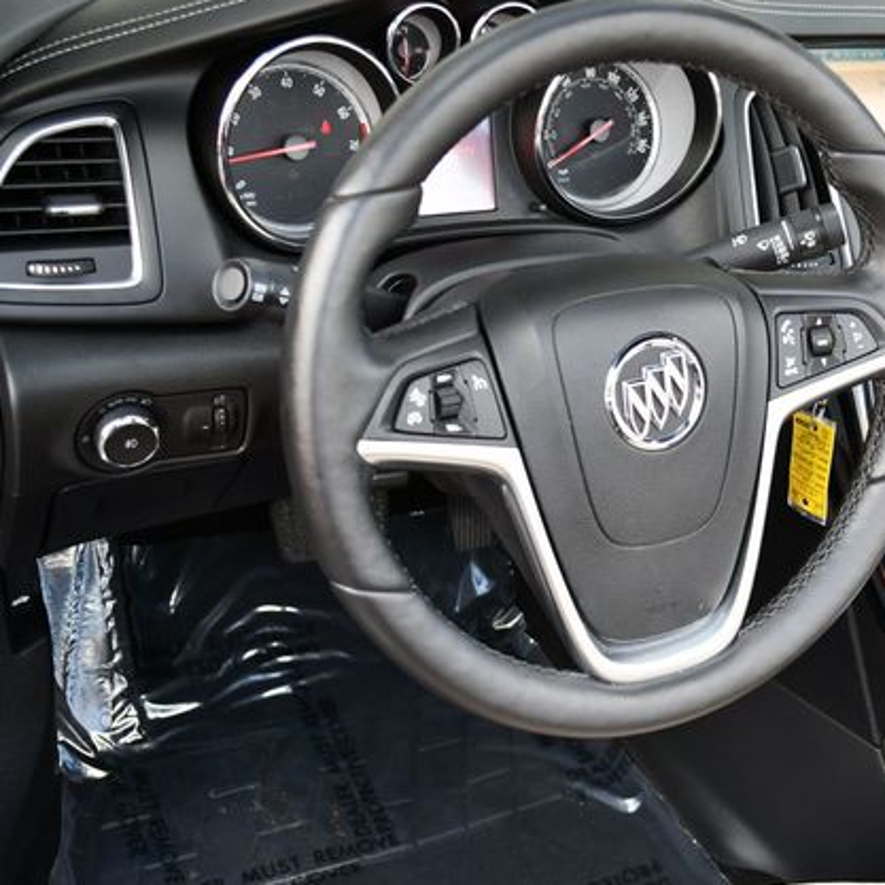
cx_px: 645
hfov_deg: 35.4
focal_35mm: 47
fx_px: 1359
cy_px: 441
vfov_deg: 36.1
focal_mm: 18
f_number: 3.5
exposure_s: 1/250
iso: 400
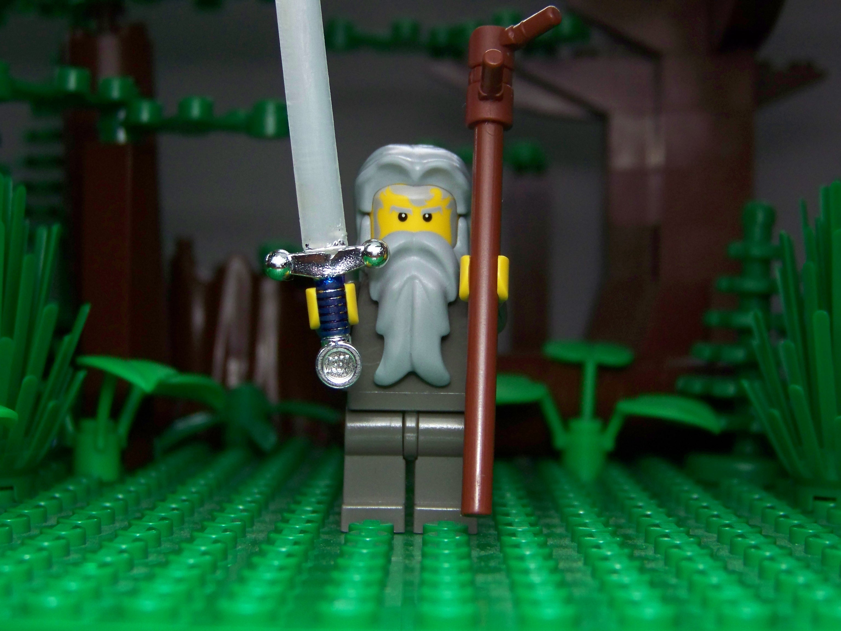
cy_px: 316
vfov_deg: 21.0
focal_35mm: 70
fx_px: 1701
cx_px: 420
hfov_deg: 27.8
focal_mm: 11.7
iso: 200
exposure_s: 1/30
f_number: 3.2
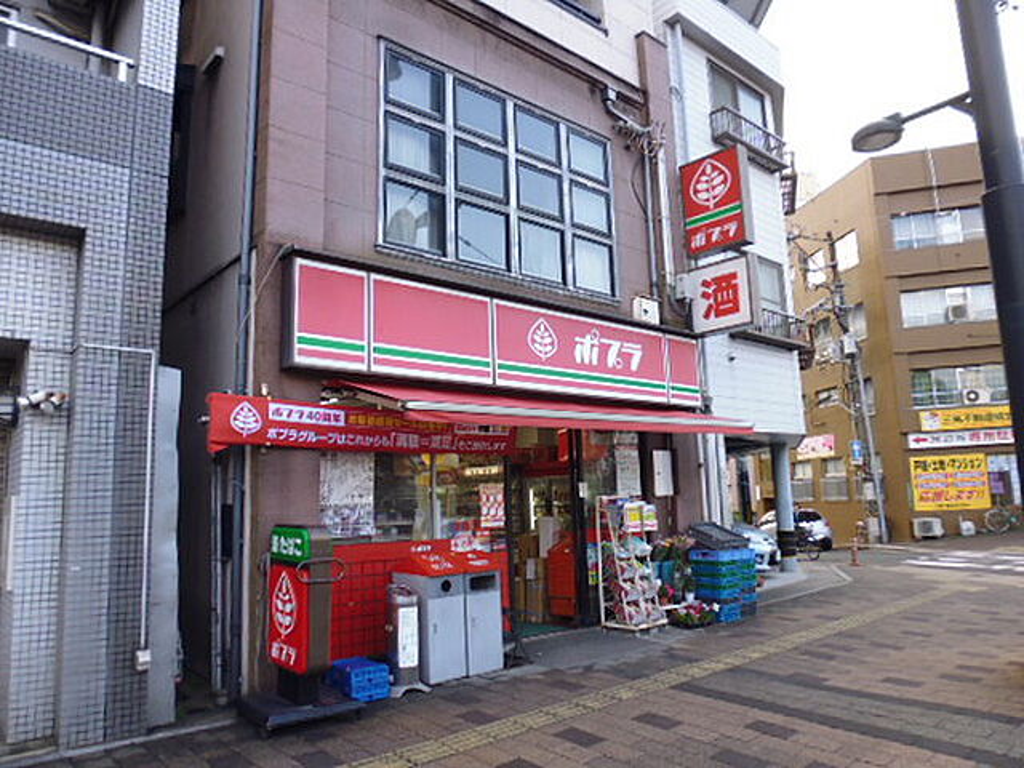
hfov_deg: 71.6
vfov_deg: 56.8
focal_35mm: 24
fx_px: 710
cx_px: 512
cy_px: 384
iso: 100
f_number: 2.8
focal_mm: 4.3
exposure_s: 1/125
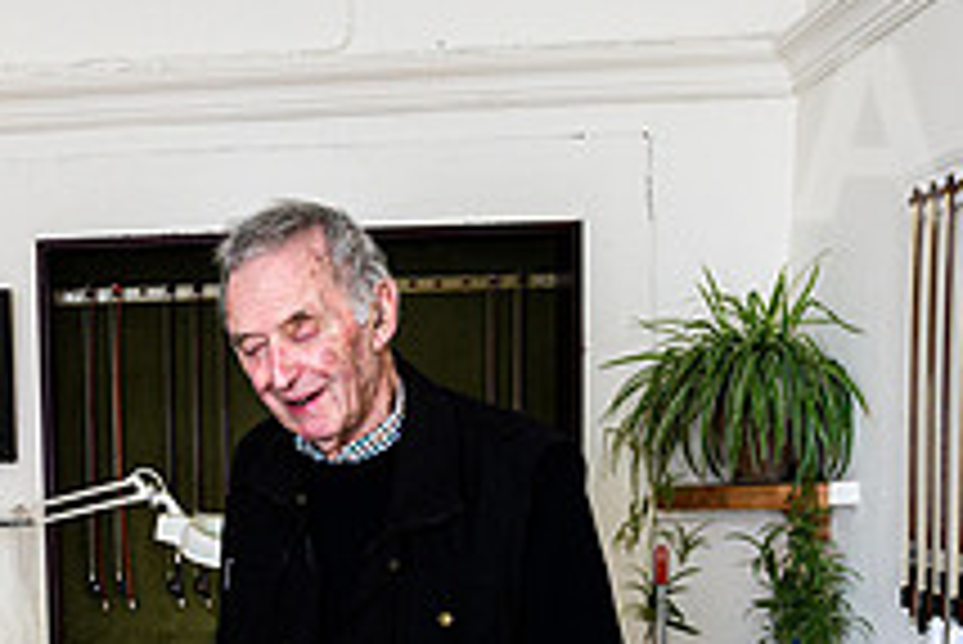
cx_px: 61
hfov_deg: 33.9
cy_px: 657
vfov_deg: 23.5
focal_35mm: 55
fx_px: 1472
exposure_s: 1/320
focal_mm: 17
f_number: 3.5
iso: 800
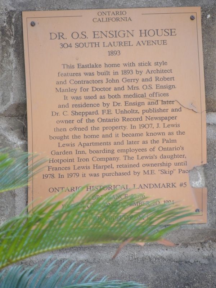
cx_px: 108
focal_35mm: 719
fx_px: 5982
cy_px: 144
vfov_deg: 2.8
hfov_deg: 2.1
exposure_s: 1/71
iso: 200
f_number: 4.4
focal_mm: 128.9
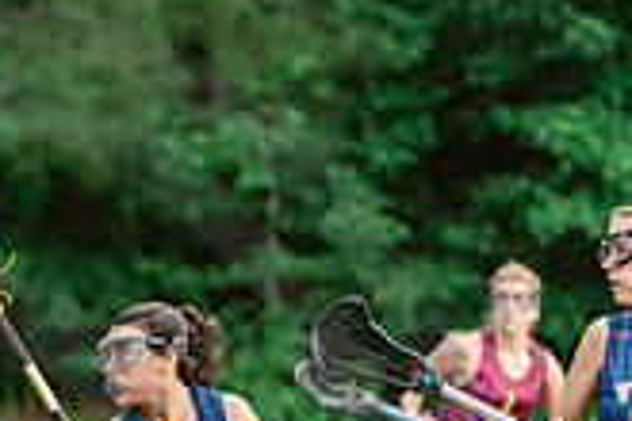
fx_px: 11094
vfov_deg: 2.2
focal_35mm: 632
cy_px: 637
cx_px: -157
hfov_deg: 3.3
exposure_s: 1/800
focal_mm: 180
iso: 250
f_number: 3.5
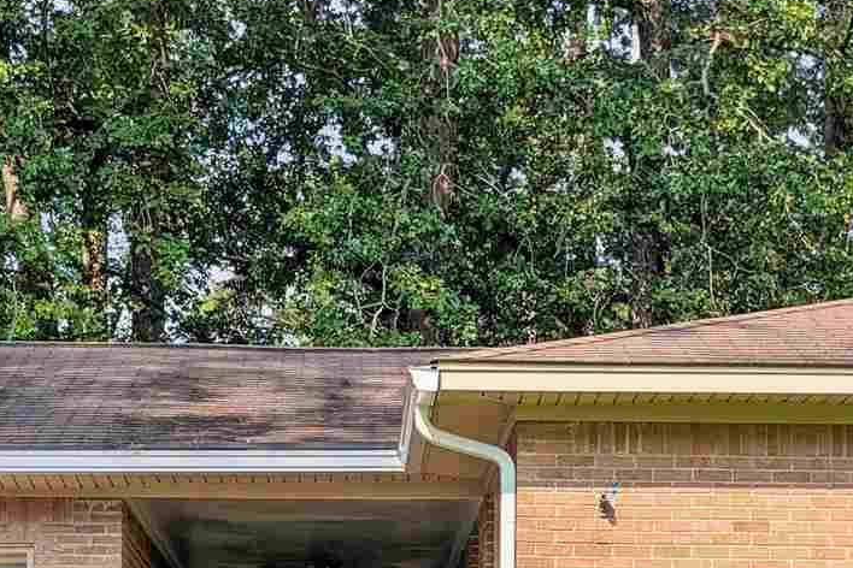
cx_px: 490
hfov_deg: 18.9
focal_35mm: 108
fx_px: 2559
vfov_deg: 12.6
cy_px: 425
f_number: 1.7
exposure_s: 1/850
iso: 20
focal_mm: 6.9
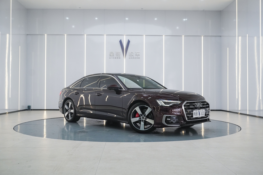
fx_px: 274
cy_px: 88
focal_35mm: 38
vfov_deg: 35.5
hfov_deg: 51.3
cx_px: 132
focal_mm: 25
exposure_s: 1/100
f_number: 6.3
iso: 1000
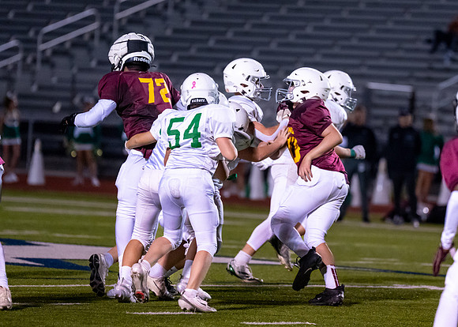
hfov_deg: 5.8
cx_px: 286
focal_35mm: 350
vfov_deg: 4.1
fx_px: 4558
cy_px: 144
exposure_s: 1/1250
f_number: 2.8
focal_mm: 200
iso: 4000
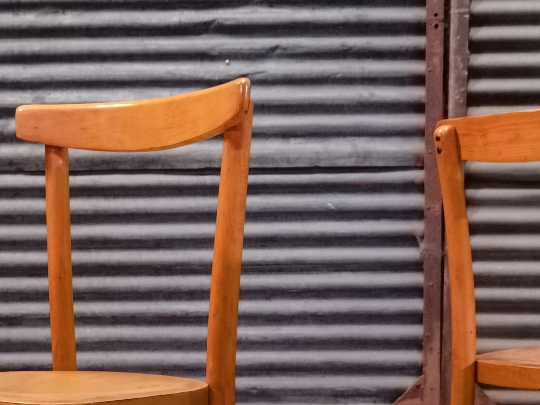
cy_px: 362
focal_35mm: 77
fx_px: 1201
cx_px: 110
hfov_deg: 24.9
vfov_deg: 18.8
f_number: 1.9
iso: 800
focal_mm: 6.71
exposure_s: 1/20
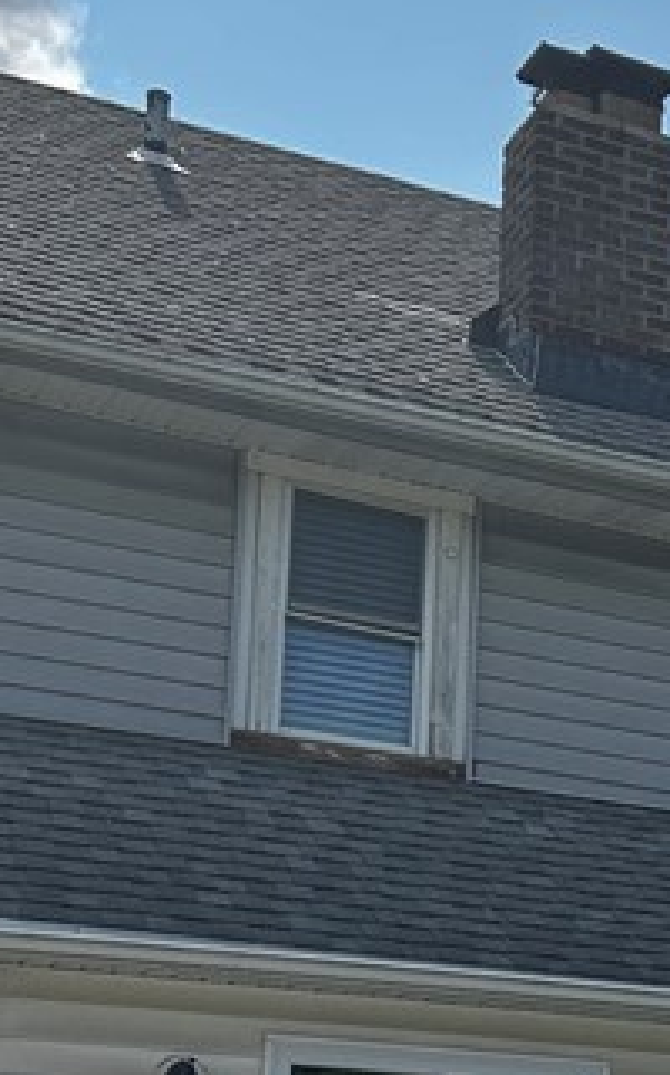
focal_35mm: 88
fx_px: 2577
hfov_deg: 14.1
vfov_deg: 23.0
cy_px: 961
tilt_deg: +9.6
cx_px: 911
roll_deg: -1.6
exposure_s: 1/8000
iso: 50
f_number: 1.5
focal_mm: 5.7
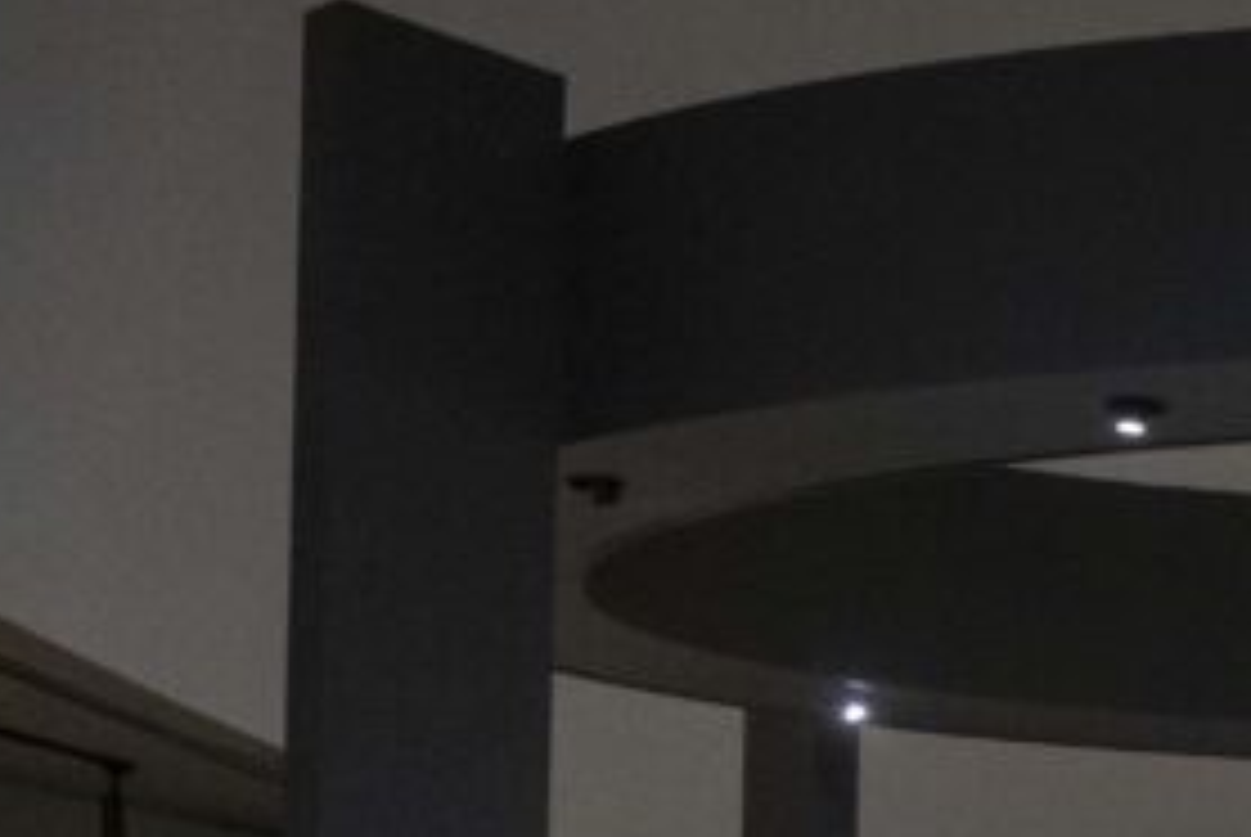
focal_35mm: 103
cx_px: 1728
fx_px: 3583
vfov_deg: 12.6
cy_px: 1262
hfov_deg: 18.2
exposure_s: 1/160
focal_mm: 28
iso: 12800
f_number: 4
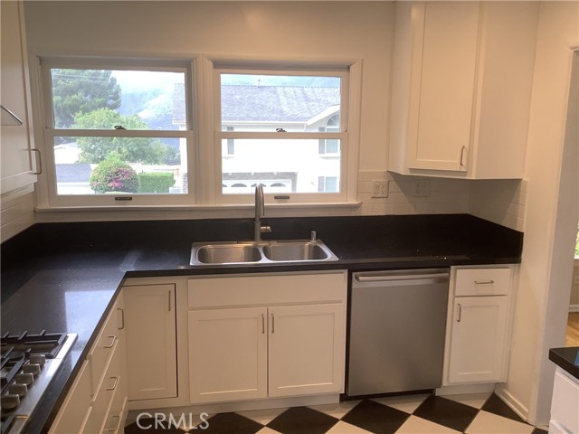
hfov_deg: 58.4
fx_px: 519
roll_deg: -1.0
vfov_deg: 45.4
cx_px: 290
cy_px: 217
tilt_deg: -8.9
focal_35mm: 31
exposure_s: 1/60
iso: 50
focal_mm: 3.3
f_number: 2.4
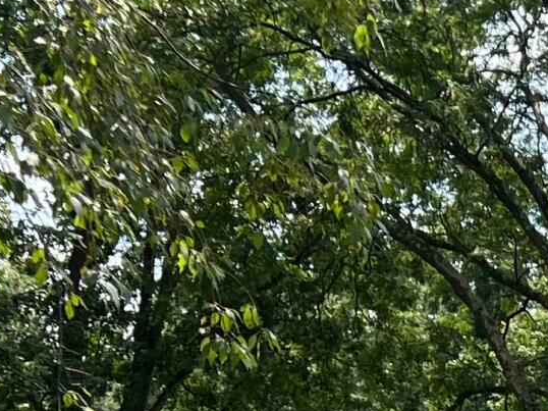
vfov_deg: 9.4
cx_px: 1092
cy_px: 870
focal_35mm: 145
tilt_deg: -3.9
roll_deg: +2.3
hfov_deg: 12.1
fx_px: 2294
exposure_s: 1/1377
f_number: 1.5
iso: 50
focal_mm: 5.7
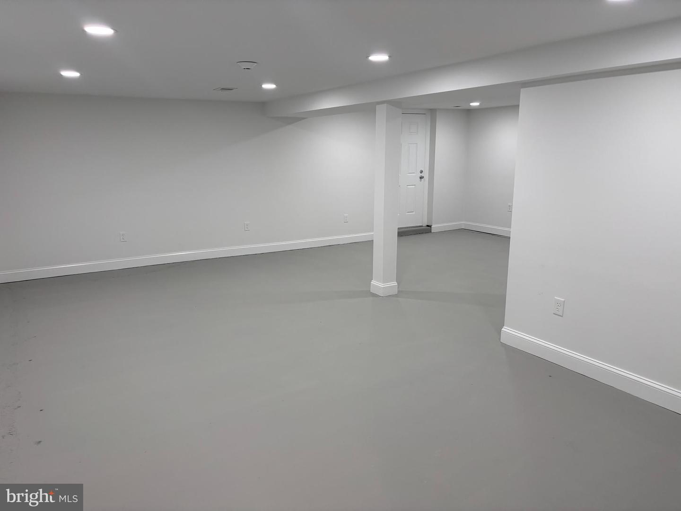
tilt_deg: -11.9
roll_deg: +0.9
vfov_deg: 53.1
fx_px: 511
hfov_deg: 67.3
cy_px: 256
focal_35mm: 26
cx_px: 340
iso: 125
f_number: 1.6
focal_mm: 5.96
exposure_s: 1/120
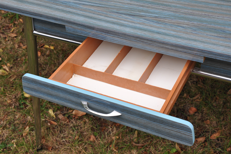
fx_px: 411
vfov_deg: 21.2
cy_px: 76
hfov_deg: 31.4
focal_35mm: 64
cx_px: 115
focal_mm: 42
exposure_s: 1/90
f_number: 9.5
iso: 200
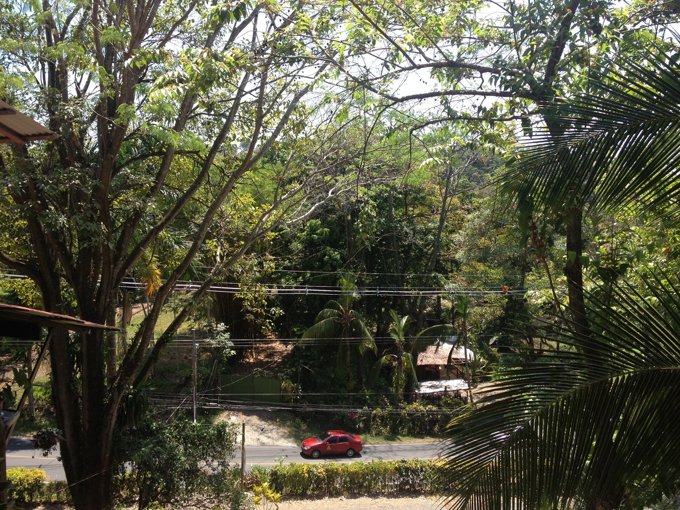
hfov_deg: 52.6
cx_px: 340
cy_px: 255
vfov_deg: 40.7
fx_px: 688
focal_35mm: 35
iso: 50
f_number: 2.4
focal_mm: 4.28
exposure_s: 1/635
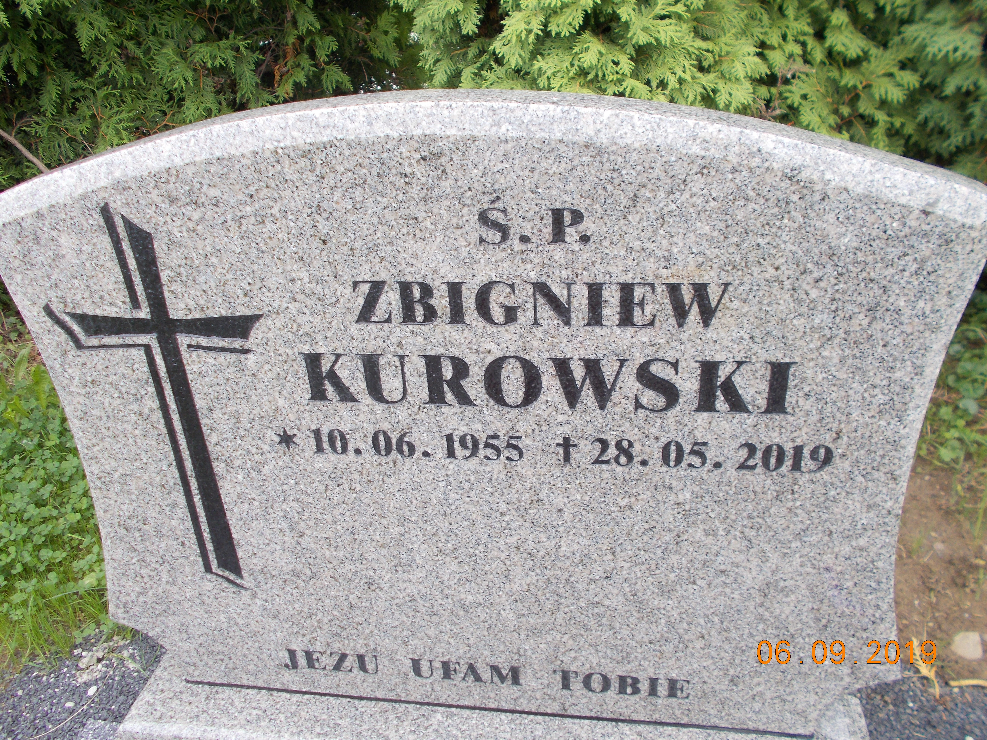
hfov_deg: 60.0
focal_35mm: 30
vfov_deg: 46.8
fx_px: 855
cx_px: 494
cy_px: 370
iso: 80
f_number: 3.4
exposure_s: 1/125
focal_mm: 5.3
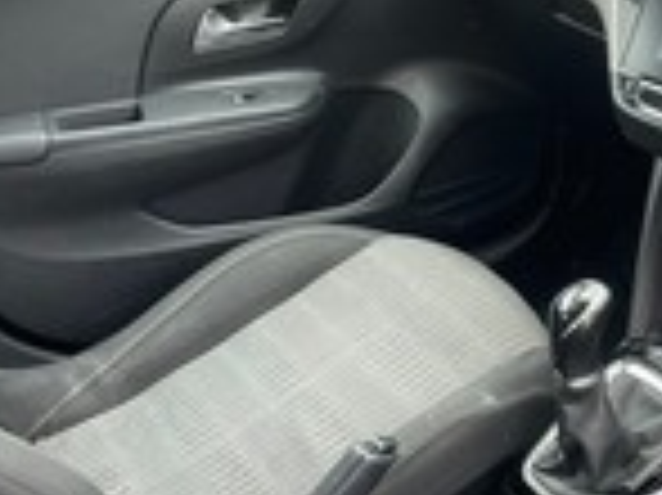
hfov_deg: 29.0
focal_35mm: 62
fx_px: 1185
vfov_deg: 23.4
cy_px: 369
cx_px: 676
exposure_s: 1/121
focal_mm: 4.2
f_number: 1.6
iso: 80
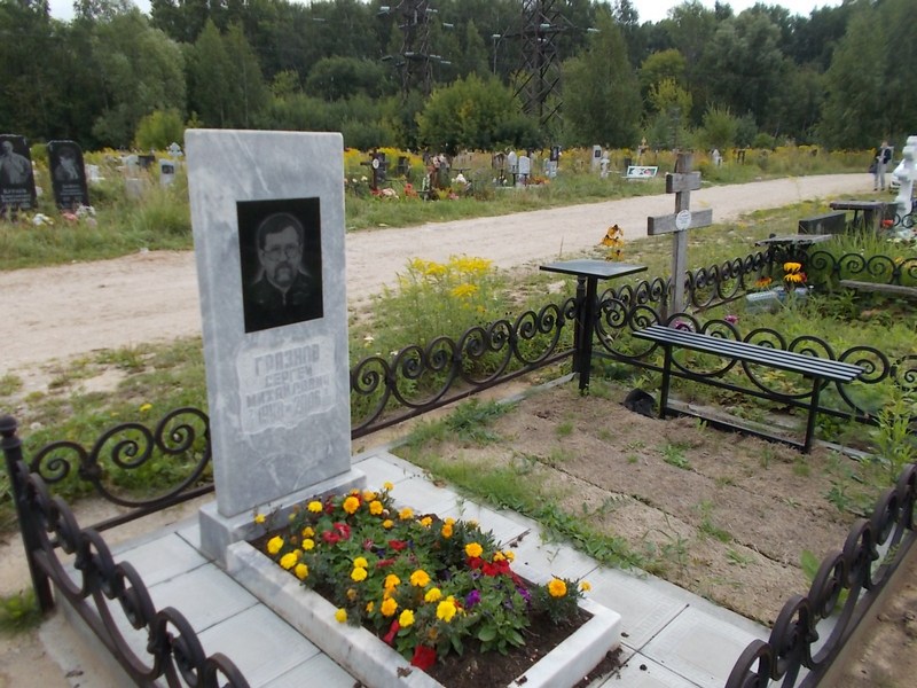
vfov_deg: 53.1
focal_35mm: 26
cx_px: 458
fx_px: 689
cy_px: 344
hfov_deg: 67.3
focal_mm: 4.6
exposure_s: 1/125
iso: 80
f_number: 8
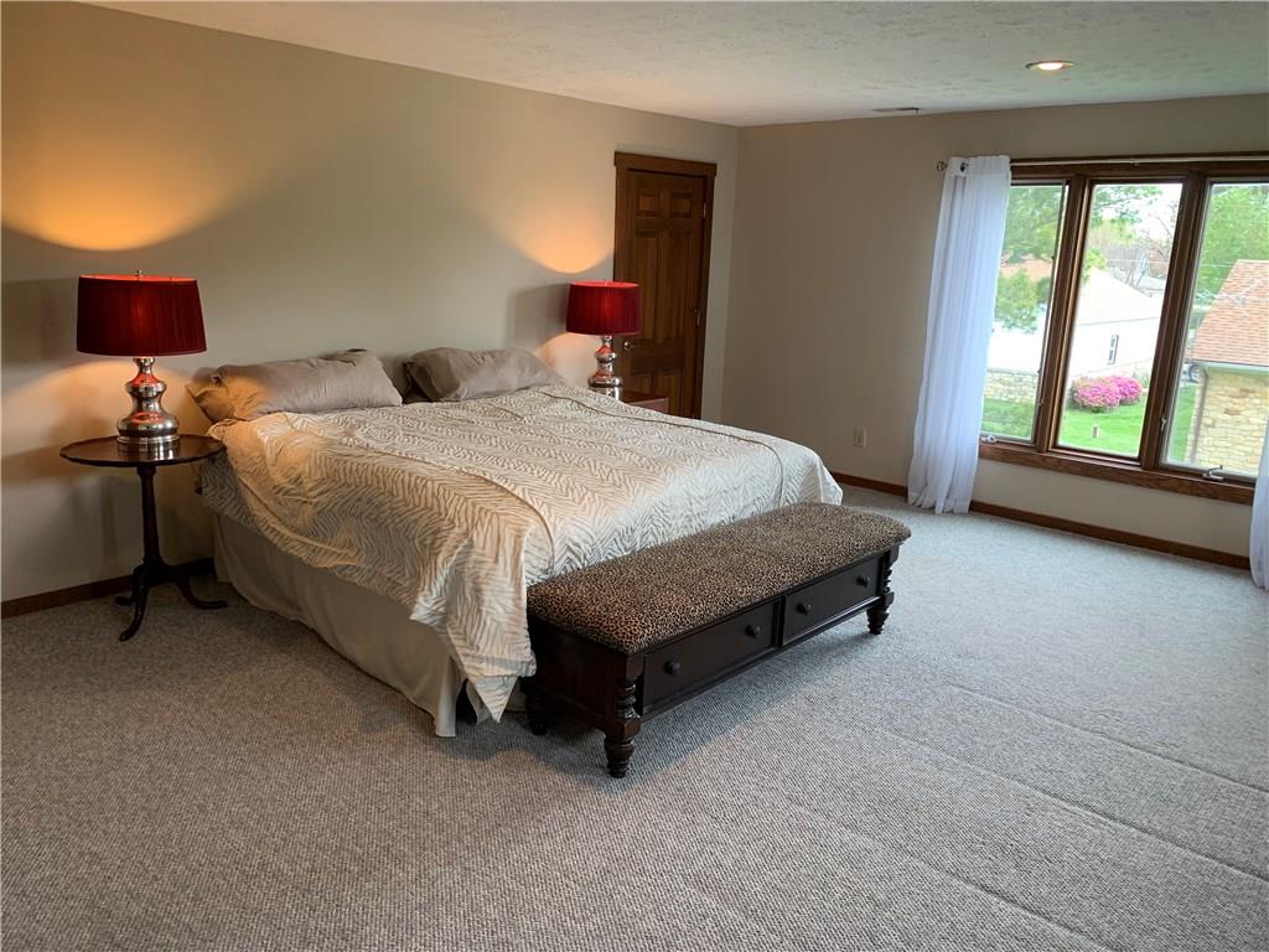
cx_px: 634
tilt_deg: -11.7
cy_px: 476
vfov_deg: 53.1
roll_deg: -2.8
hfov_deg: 67.3
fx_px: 953
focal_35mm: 26
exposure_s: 1/60
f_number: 1.8
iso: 64
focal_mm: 4.25
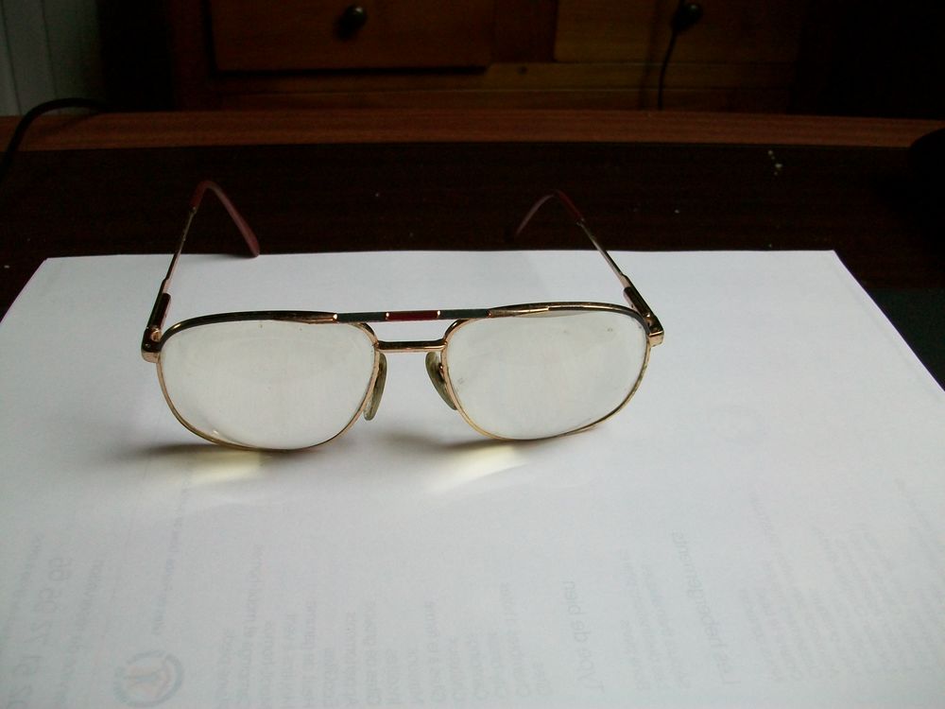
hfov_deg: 54.0
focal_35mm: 34
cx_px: 472
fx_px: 928
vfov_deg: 41.8
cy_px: 354
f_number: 2.8
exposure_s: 1/60
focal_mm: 5.7
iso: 120
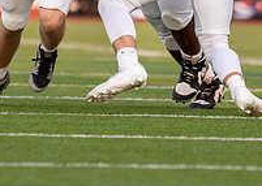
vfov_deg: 1.4
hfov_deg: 2.0
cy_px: -59
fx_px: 7379
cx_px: 85
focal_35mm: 993
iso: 640
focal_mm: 197
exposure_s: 1/2500
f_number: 2.8
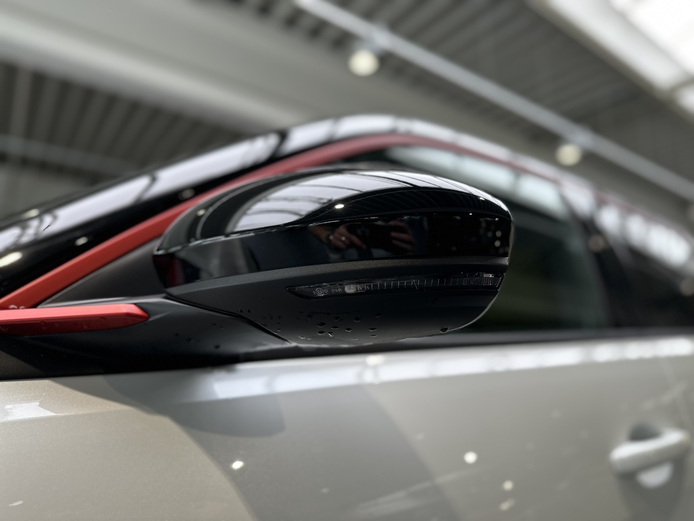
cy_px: 260
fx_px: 481
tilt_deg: +12.8
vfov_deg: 56.8
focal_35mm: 24
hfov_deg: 71.6
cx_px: 347
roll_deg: -1.0
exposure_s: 1/139
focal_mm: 6.86
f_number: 1.78
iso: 64
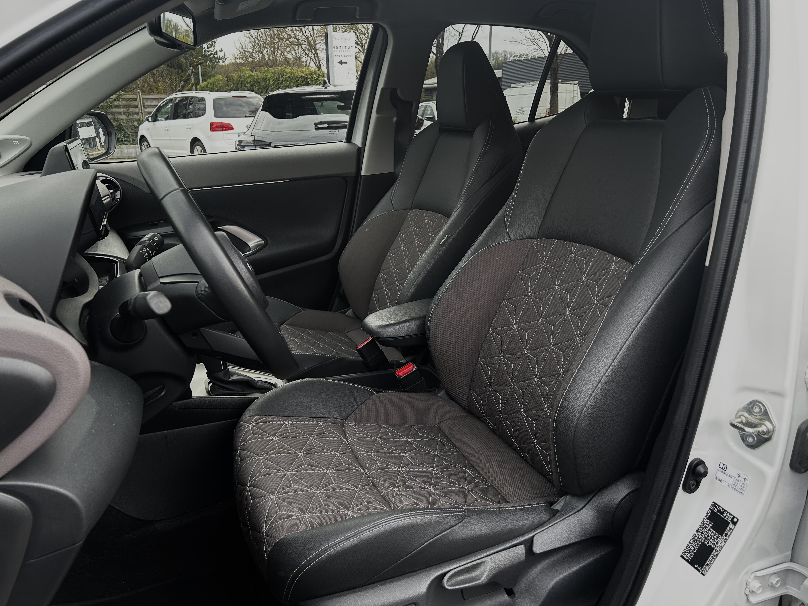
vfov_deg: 53.1
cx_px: 404
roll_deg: +0.8
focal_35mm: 26
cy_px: 303
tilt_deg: -18.1
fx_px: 607
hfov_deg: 67.3
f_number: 1.5
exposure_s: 1/121
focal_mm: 5.7
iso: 64
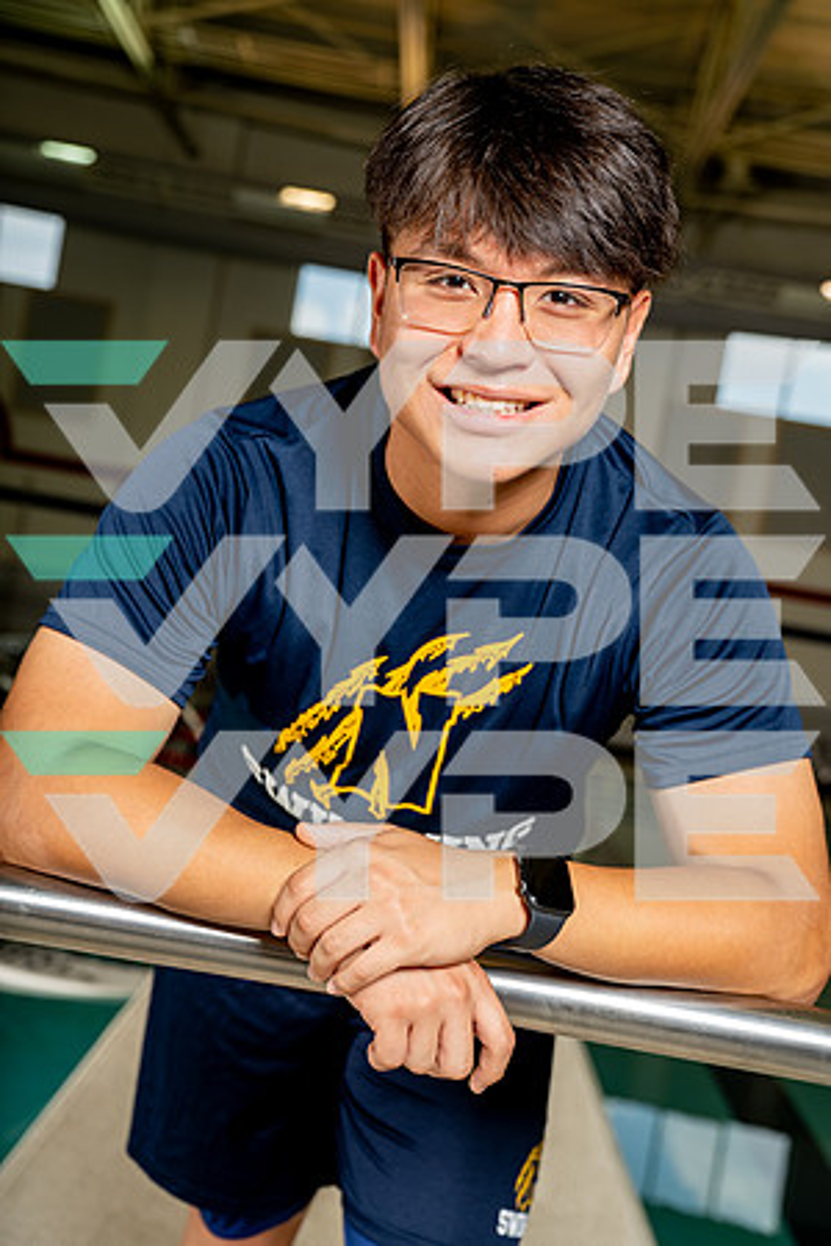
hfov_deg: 28.6
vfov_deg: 41.9
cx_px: 416
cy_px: 623
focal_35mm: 47
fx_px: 1627
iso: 100
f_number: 4.5
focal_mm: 47
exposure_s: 1/250
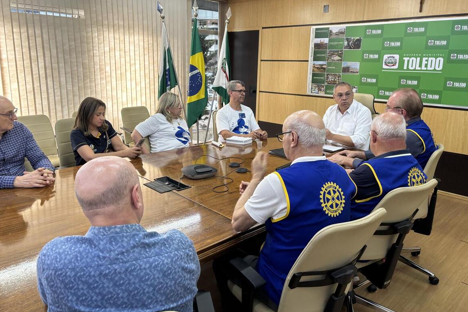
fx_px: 364
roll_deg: -0.7
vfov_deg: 46.3
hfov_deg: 65.5
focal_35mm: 28
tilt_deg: -12.1
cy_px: 139
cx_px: 232
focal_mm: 5.96
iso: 125
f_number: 1.6
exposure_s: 1/60
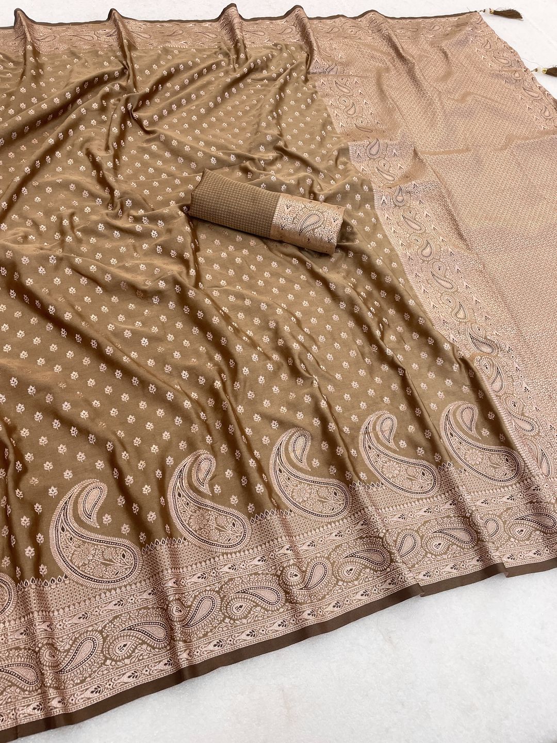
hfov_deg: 53.1
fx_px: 558
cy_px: 372
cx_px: 278
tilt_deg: -55.9
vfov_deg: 67.3
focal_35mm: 26
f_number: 1.6
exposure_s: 1/100
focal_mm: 4.2
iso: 100
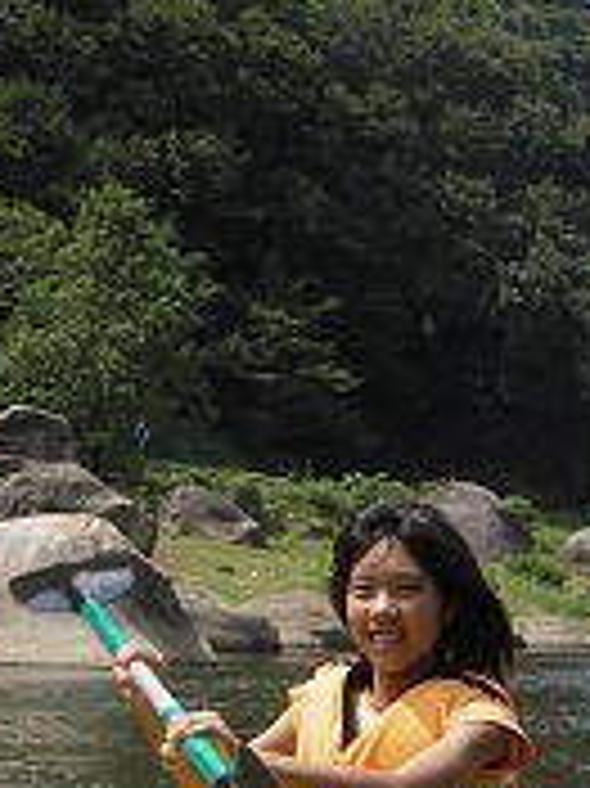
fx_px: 2503
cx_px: 649
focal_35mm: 110
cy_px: 581
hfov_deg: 13.2
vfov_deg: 17.8
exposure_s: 1/160
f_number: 7.2
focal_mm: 9.2
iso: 50
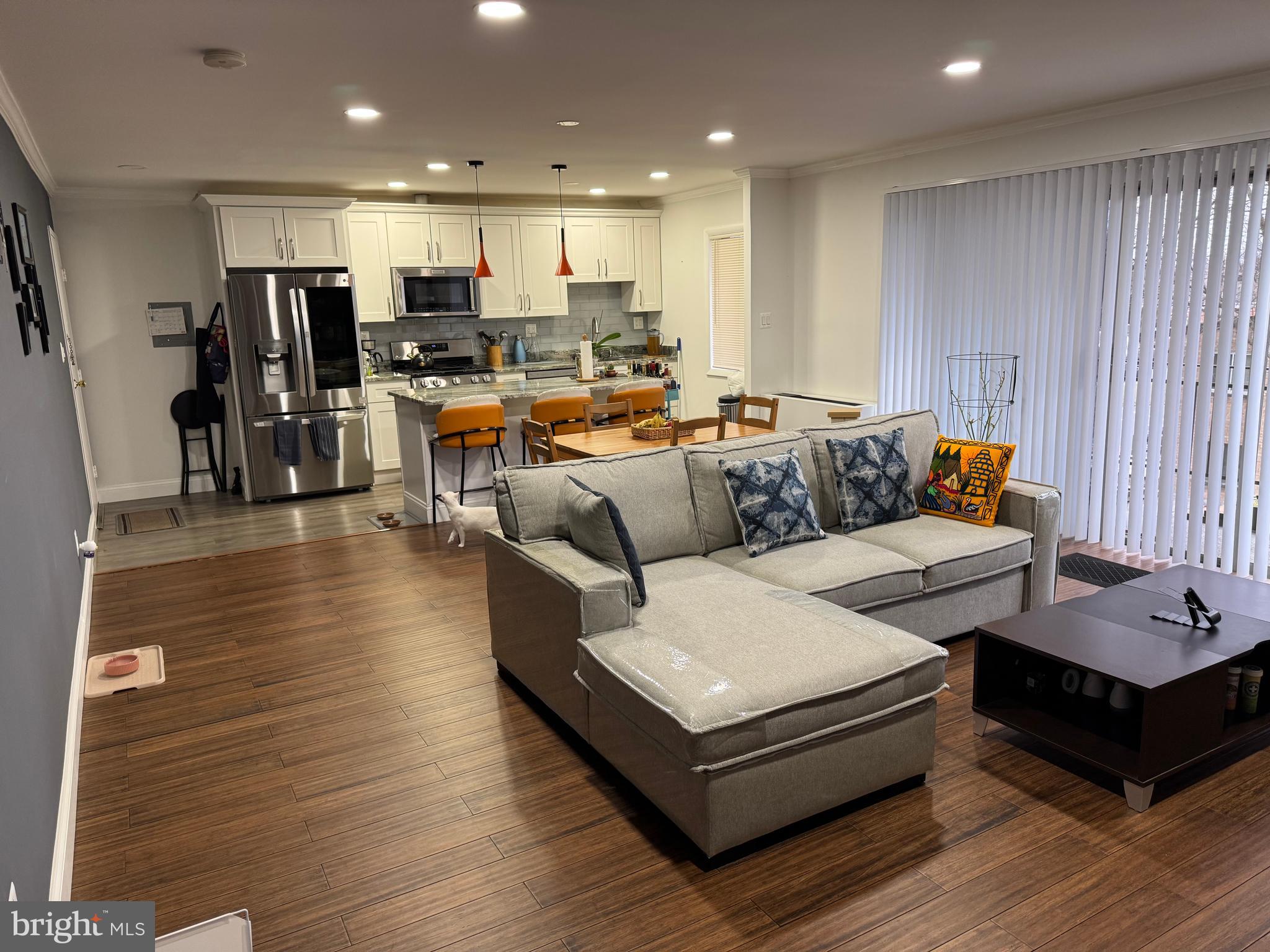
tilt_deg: -12.1
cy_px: 476
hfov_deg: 71.6
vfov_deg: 56.8
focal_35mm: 24
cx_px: 635
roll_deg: +1.8
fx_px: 881
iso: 160
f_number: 1.78
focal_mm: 6.76
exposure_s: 1/60
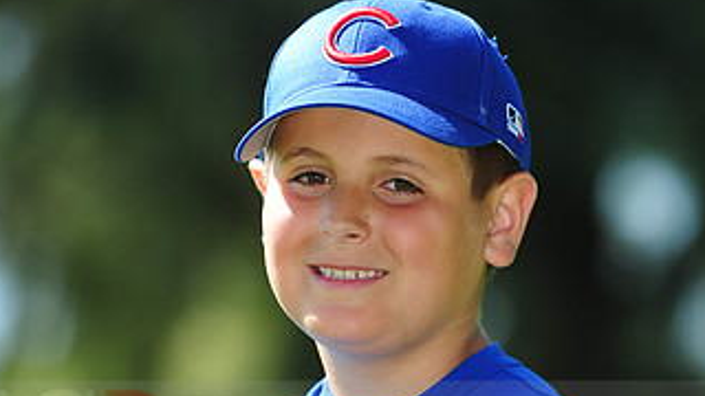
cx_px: 339
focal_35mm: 380
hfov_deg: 5.7
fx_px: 7104
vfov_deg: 3.2
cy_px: 411
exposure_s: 1/640
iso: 200
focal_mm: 200
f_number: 4.5
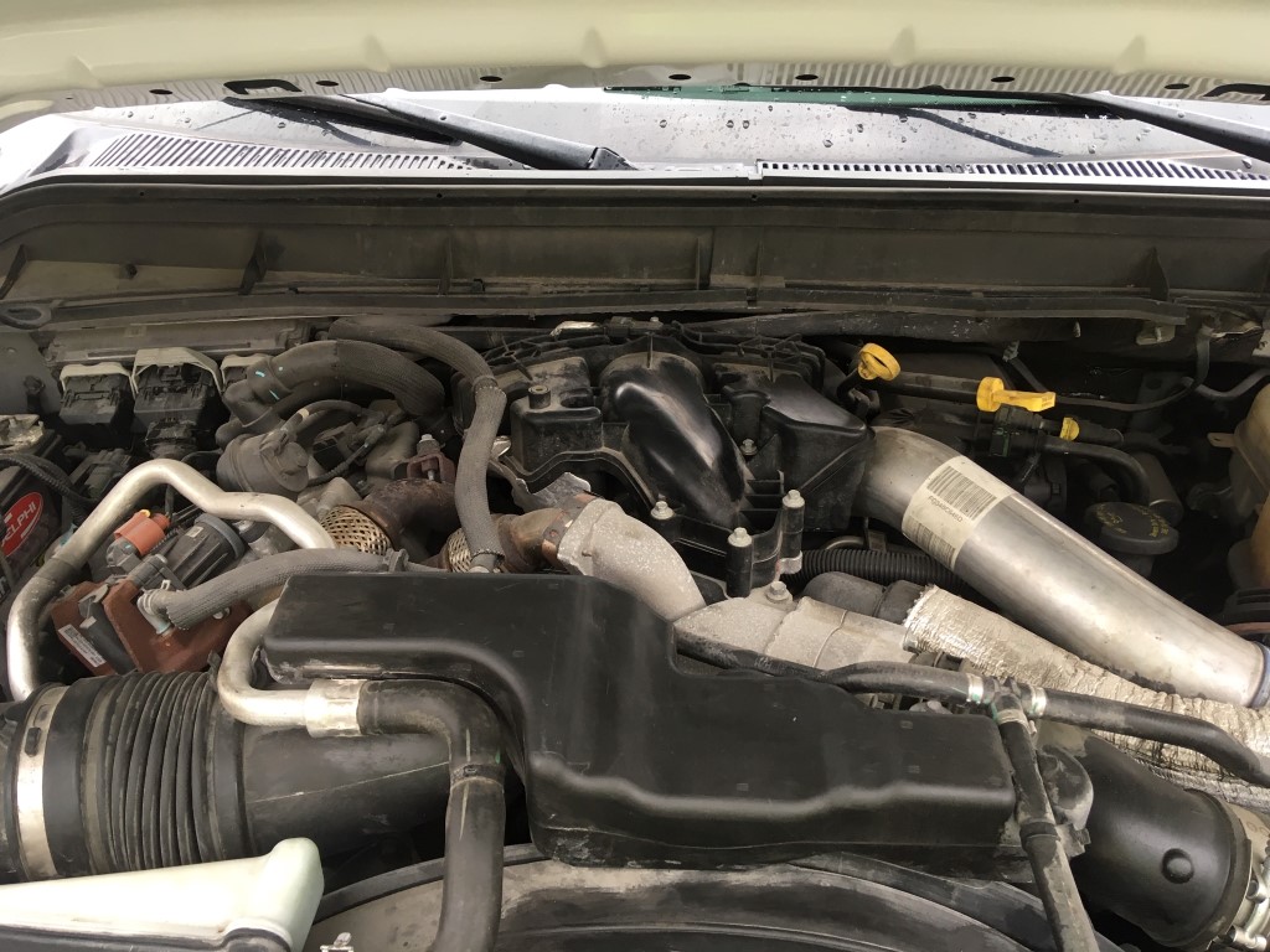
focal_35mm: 29
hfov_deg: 61.7
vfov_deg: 48.2
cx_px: 635
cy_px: 476
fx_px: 1064
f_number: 2.2
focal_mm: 4.15
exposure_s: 1/30
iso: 25
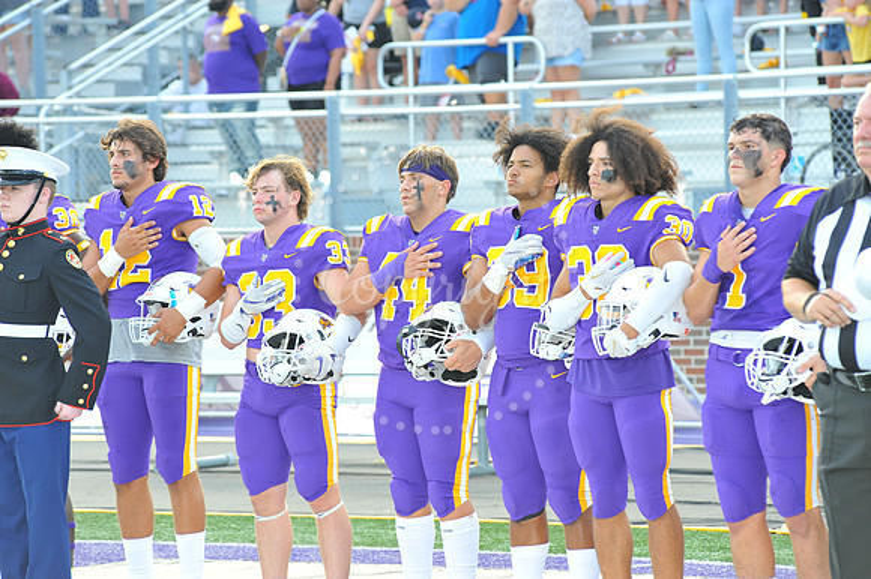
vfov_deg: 6.9
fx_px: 4836
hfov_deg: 10.3
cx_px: 436
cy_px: 290
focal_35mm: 200
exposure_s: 1/100
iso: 640
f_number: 6.3
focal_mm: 200
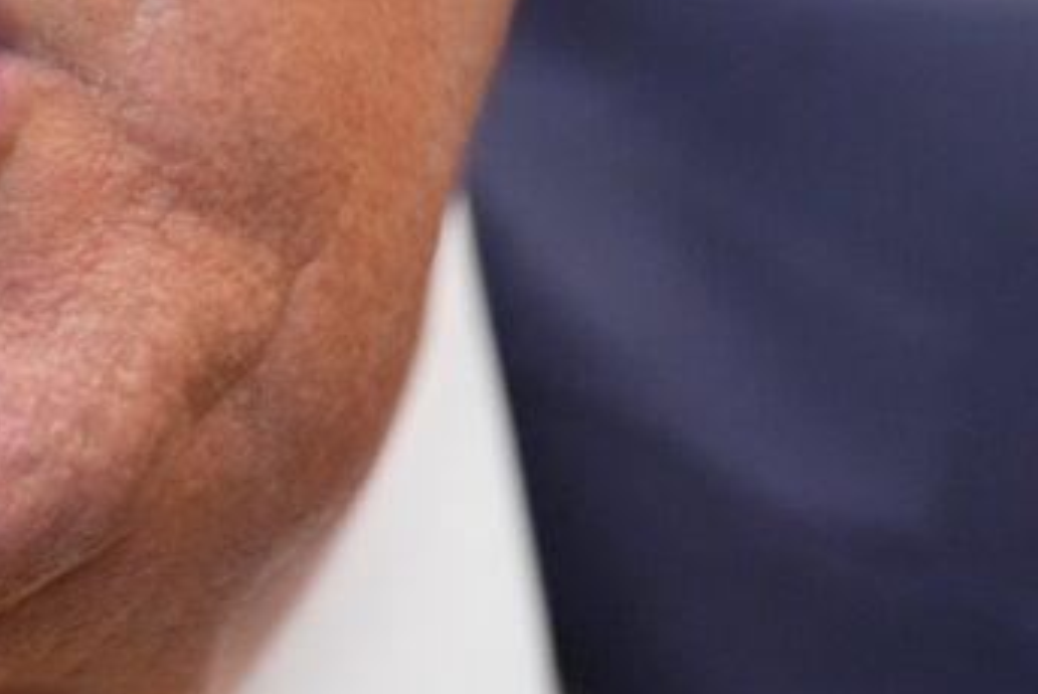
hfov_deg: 2.4
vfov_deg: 1.6
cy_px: -474
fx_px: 25134
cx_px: 72
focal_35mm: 871
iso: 4000
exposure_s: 1/200
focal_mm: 200
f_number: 2.8
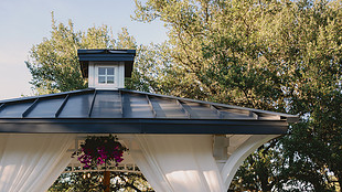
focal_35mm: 47
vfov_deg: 24.4
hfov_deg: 43.0
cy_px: 184
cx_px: 106
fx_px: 426
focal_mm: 24
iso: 50
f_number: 2.8
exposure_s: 1/200
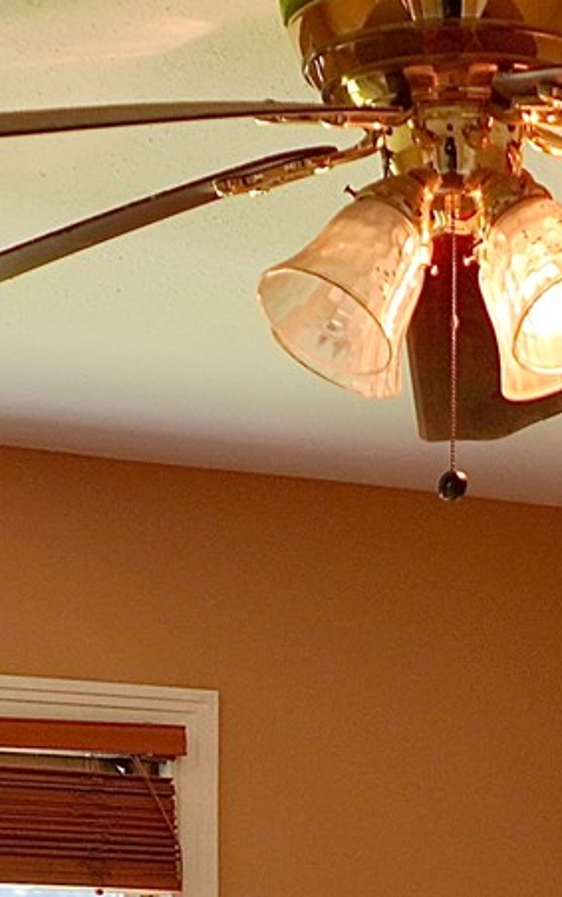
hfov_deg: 9.6
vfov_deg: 14.5
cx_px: 330
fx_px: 3353
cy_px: 1207
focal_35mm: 137
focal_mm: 28
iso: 400
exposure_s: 1/160
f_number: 4
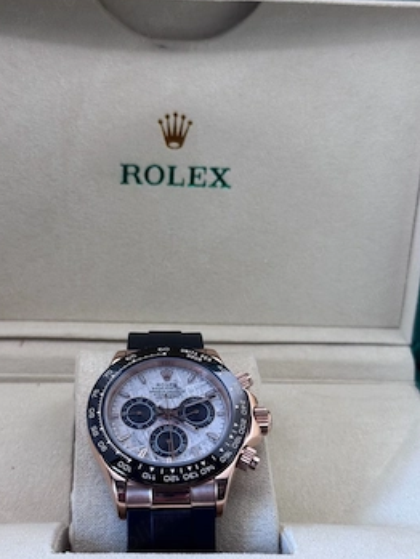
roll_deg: -2.2
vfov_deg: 34.9
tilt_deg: -18.4
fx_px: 889
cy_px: 300
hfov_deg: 26.5
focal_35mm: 55
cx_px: 181
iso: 100
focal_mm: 6.76
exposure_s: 1/117
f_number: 1.78
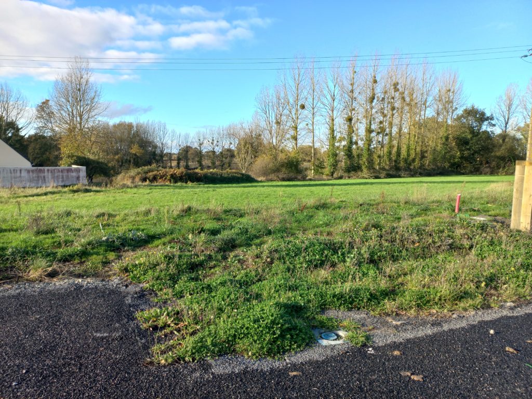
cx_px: 266
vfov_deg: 54.9
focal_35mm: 25
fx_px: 384
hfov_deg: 69.4
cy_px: 200
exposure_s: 1/264
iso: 25
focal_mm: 4.6
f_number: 1.8
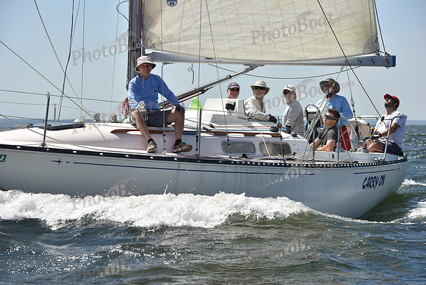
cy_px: 142
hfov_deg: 16.8
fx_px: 1444
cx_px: 213
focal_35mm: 122
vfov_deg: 11.2
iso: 250
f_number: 8
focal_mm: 122
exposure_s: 1/1250
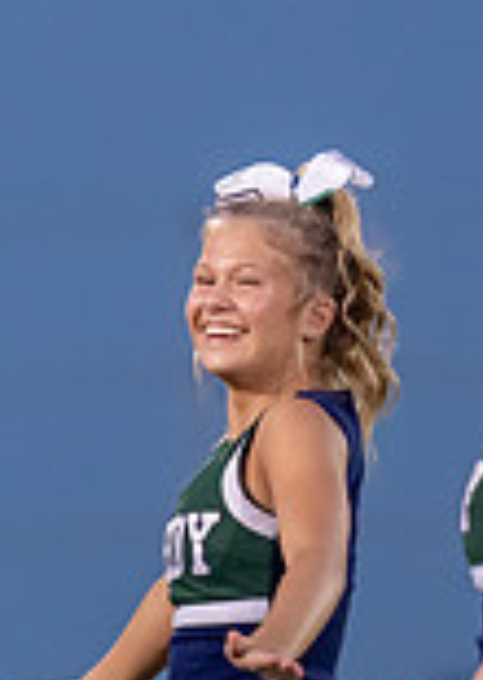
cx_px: 151
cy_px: 781
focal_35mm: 895
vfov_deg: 2.3
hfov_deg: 1.6
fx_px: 17262
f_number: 2.8
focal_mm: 173
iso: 1250
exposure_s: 1/1000
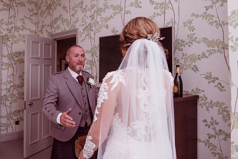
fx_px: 234
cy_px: 59
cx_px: 91
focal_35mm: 35
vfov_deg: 37.2
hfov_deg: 53.4
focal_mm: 28
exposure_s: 1/60
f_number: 5.6
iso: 320
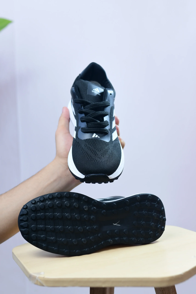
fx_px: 425
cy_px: 147
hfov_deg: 26.0
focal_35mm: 52
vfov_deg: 38.2
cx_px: 98
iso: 250
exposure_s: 1/125
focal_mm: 35
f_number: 3.2
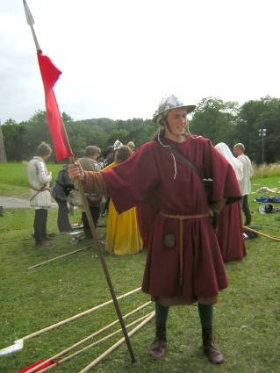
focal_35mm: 36
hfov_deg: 39.7
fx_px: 388
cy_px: 186
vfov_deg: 51.3
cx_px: 140
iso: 50
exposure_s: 1/227
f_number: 5.2
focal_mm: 4.7
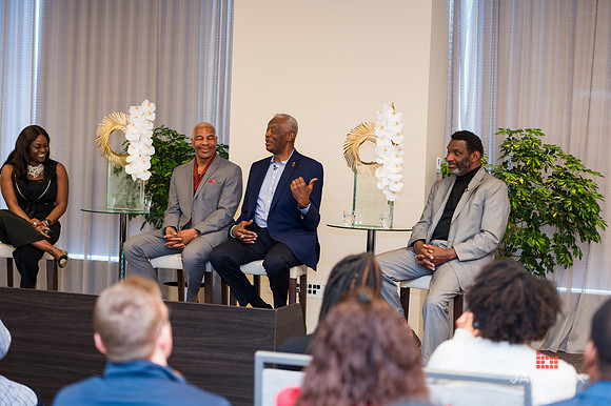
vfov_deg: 17.0
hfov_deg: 25.4
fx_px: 1357
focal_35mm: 80
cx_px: 306
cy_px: 203
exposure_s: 1/200
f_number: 3.2
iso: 800
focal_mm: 80
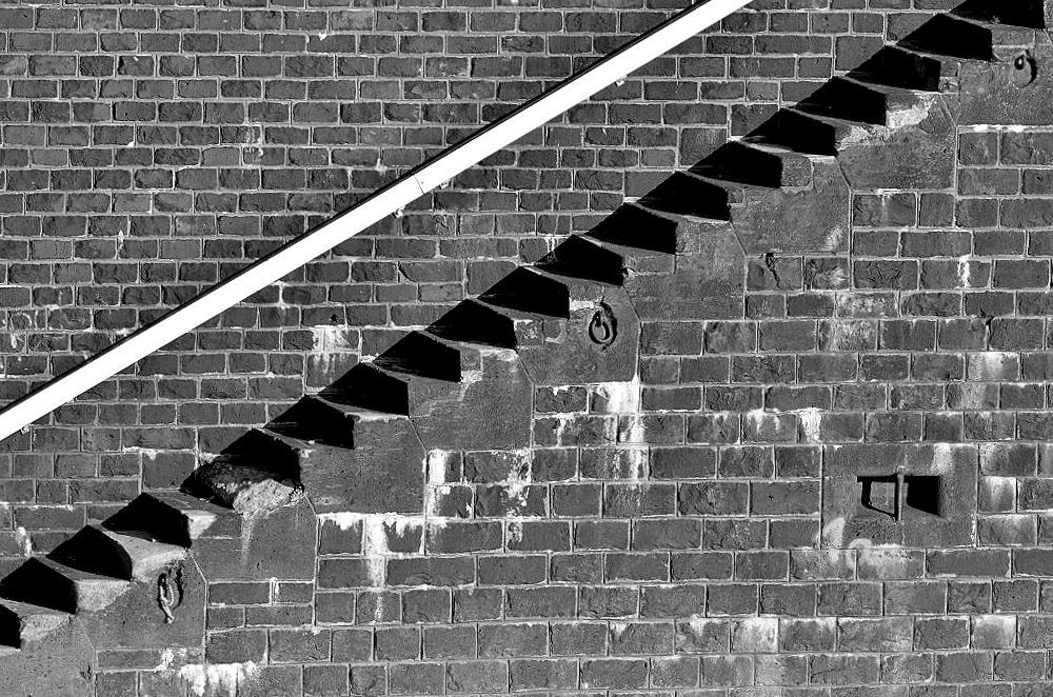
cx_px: 526
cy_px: 348
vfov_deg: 4.6
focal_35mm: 300
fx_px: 8755
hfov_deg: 6.9
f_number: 11
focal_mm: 200
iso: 400
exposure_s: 1/350
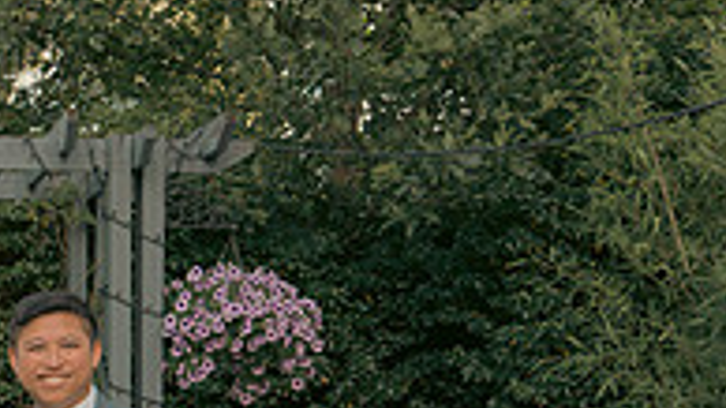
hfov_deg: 21.1
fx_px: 1809
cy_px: 474
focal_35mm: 94
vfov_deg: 12.6
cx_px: -150
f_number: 5.6
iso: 200
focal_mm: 30
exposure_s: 1/160
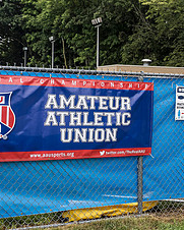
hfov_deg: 23.7
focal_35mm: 60
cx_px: 207
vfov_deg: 31.4
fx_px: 408
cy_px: 105
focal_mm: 12
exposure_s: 1/250
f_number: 7.1
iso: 400
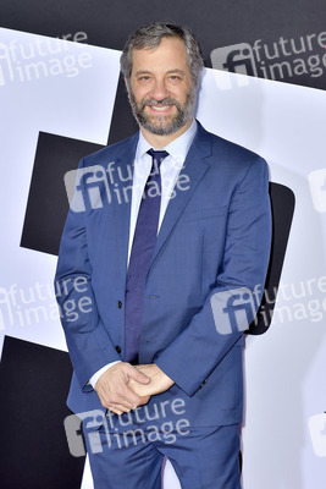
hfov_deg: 19.5
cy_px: 244
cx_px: 163
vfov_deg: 28.8
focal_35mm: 70
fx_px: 950
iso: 320
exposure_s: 1/250
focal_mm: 70
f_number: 6.3
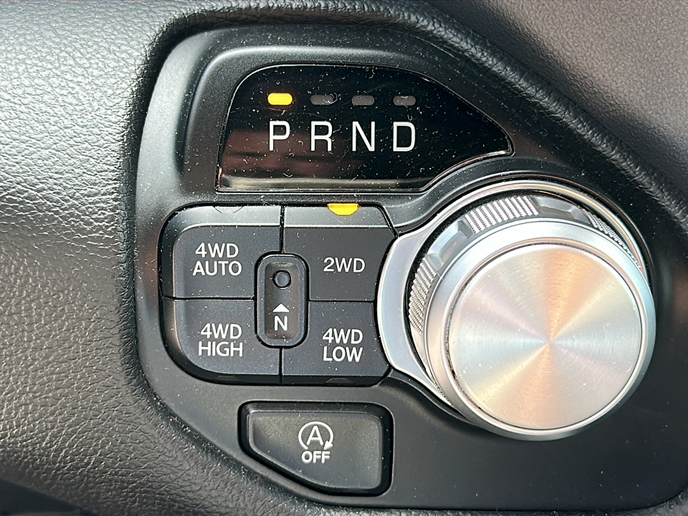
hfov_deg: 42.1
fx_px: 894
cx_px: 344
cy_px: 258
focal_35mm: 45
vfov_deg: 32.2
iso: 50
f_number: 1.78
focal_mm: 6.86
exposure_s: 1/81
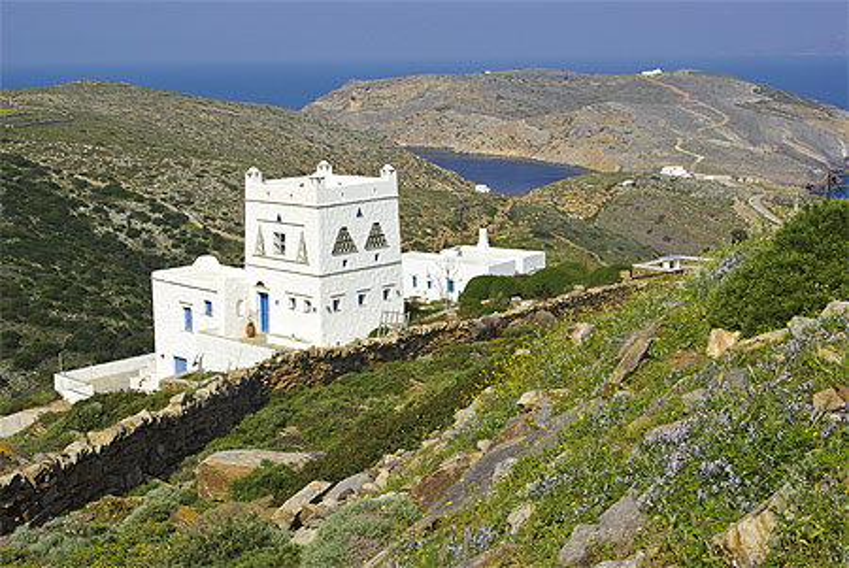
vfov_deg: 25.8
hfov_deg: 37.8
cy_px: 284
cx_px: 424
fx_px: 1239
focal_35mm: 52
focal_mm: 35
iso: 100
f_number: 11
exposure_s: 1/180
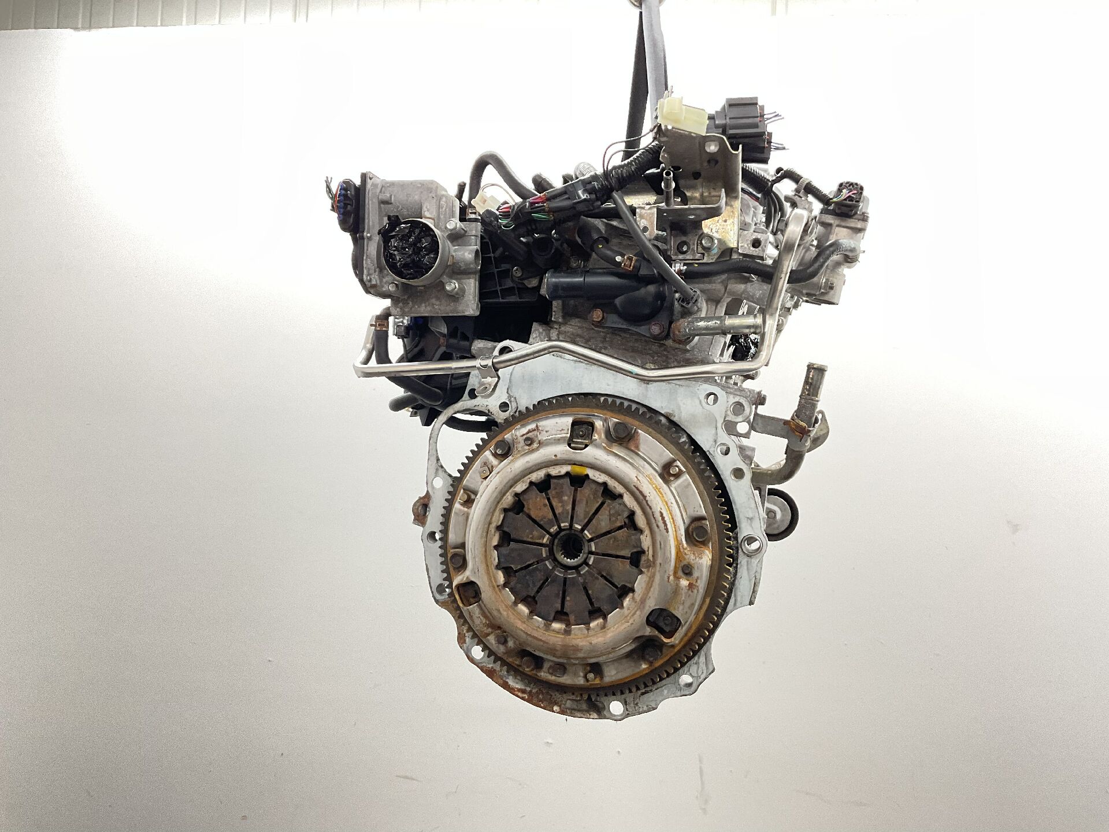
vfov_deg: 48.2
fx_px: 929
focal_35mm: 29
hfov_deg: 61.7
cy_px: 416
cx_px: 554
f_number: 1.8
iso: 125
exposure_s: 1/50
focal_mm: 3
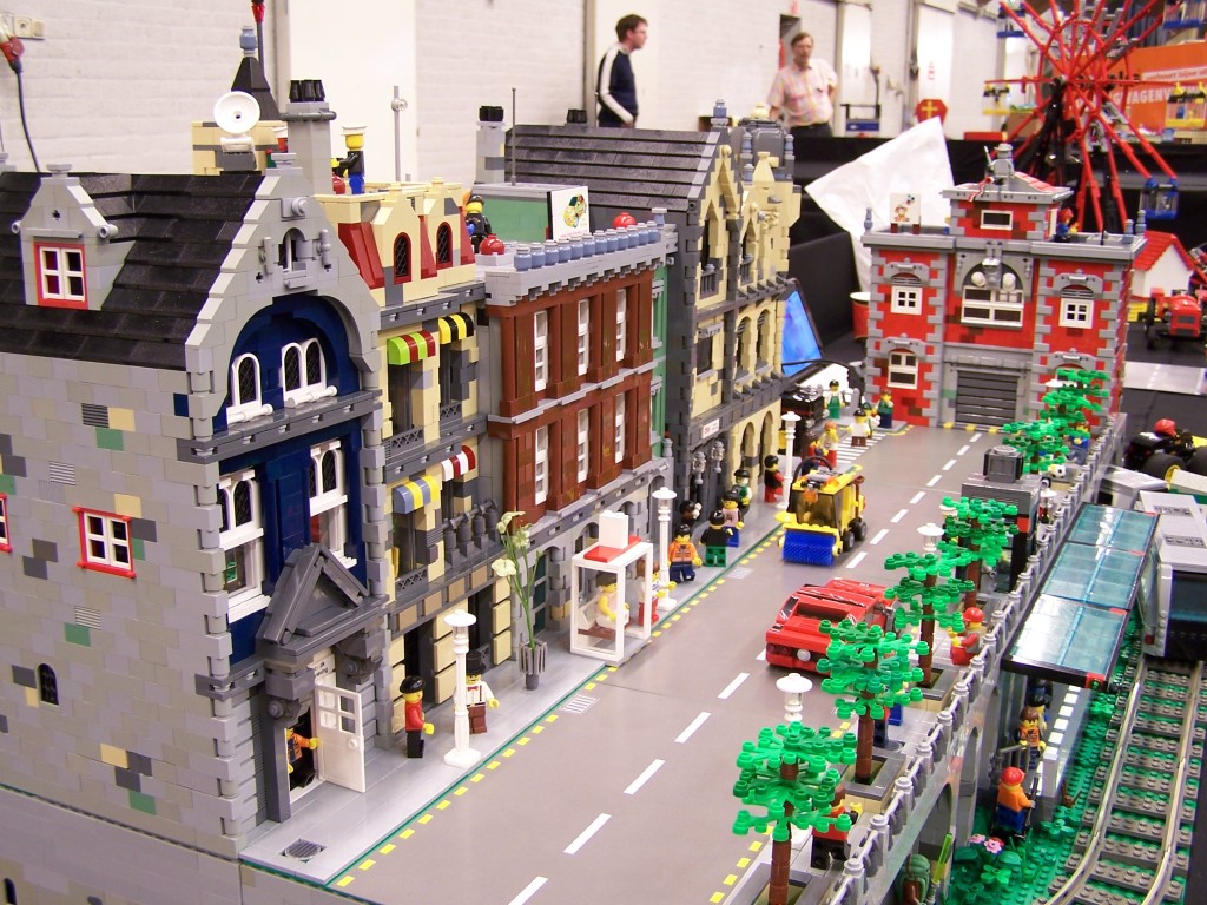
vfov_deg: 37.7
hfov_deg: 49.0
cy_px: 452
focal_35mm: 38
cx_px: 604
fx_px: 1325
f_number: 2.8
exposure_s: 1/2
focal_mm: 6.3
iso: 80
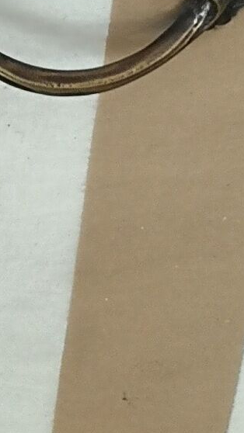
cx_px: -232
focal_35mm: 278
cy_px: -161
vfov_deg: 7.7
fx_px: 3197
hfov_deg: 4.3
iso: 100
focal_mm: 5.58
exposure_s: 1/100
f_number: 1.8
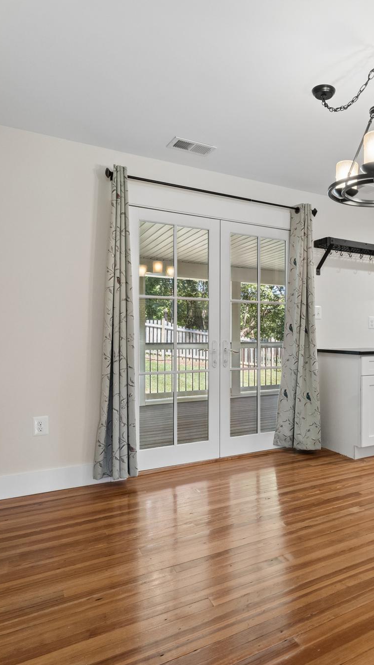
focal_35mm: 24
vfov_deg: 76.3
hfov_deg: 45.1
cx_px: 304
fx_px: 423
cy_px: 338
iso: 1250
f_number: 7.1
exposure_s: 1/50
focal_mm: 15
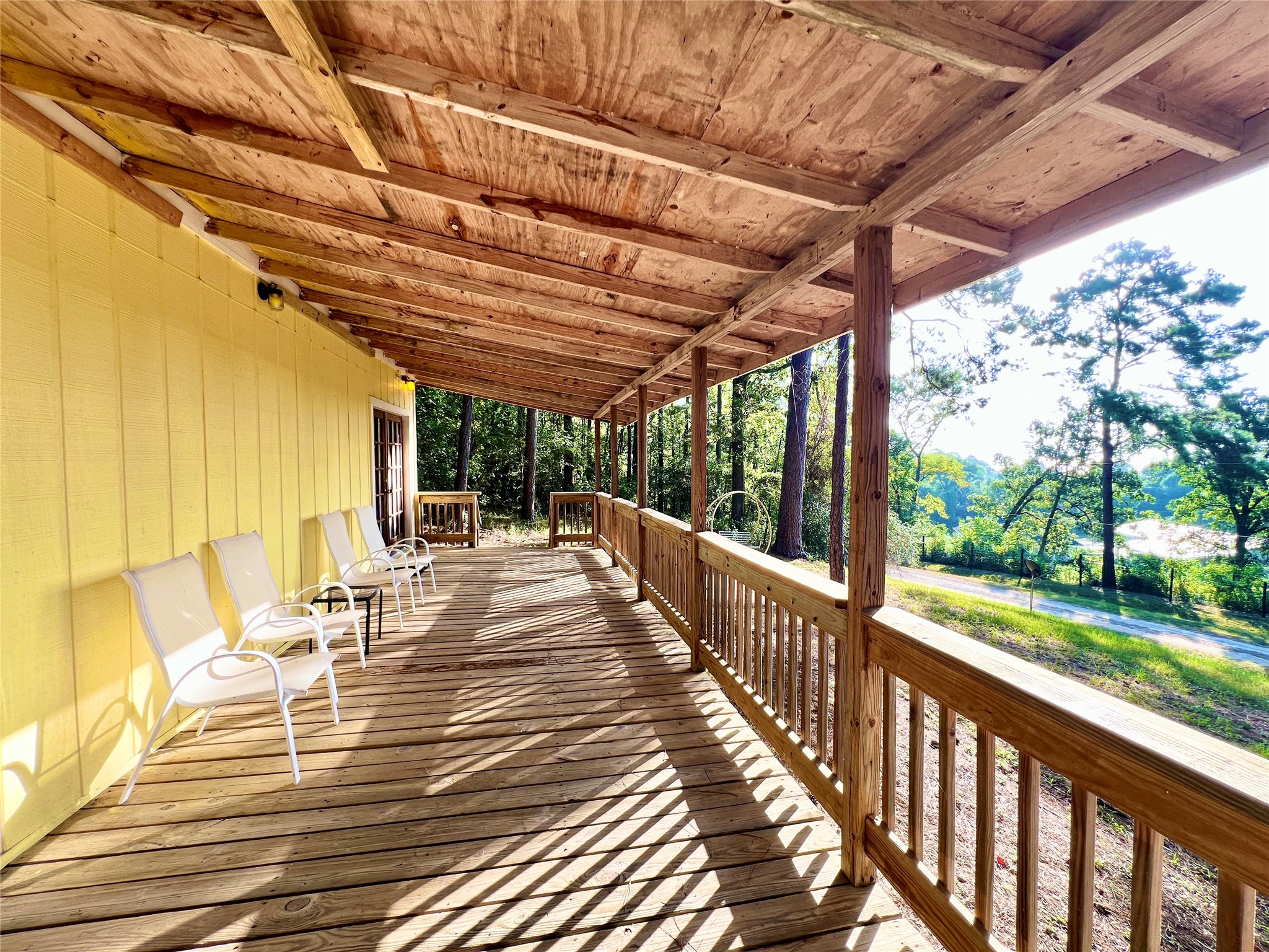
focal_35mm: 13
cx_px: 634
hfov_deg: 106.2
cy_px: 476
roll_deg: +0.9
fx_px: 477
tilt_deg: -1.6
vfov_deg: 89.9
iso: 32
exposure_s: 1/139
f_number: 1.8
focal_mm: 1.57
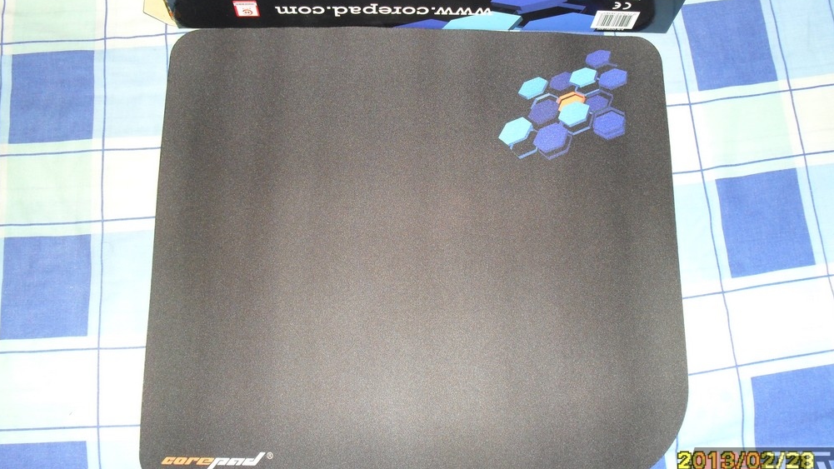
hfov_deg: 51.6
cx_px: 422
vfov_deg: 30.4
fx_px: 862
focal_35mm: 39
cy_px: 202
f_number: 3.2
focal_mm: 6.3
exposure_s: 1/45
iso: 200
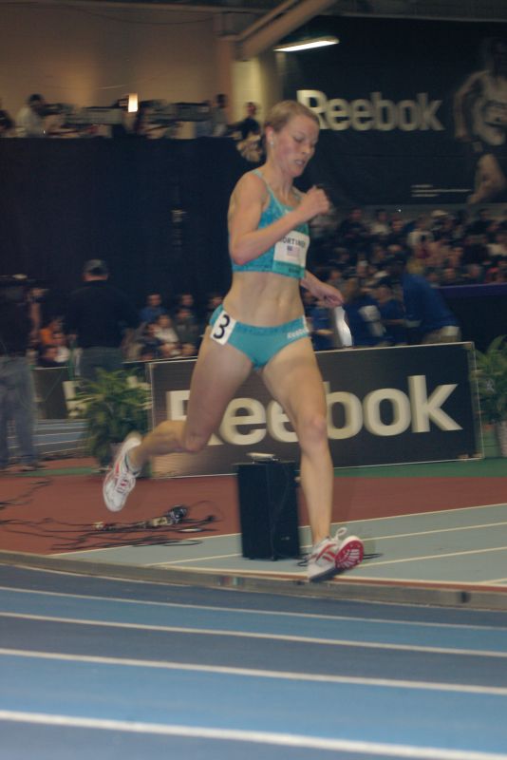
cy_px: 380
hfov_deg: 11.4
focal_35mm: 120
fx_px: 2533
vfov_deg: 17.1
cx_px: 254
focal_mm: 80
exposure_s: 1/100
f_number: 5.6
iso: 800
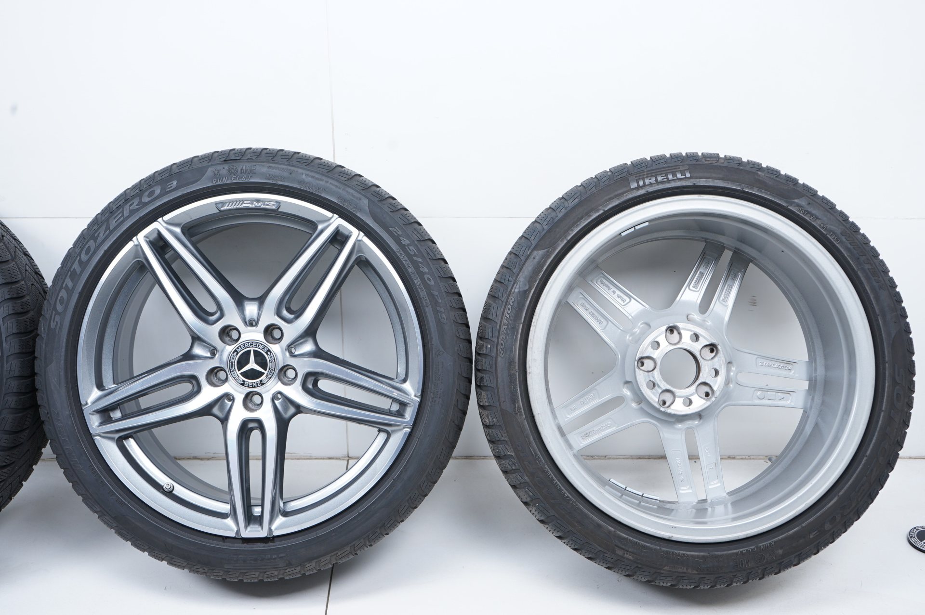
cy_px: 308
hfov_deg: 47.4
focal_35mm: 41
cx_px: 462
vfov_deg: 32.6
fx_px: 1053
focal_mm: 41
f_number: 7.1
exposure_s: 1/125
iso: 250
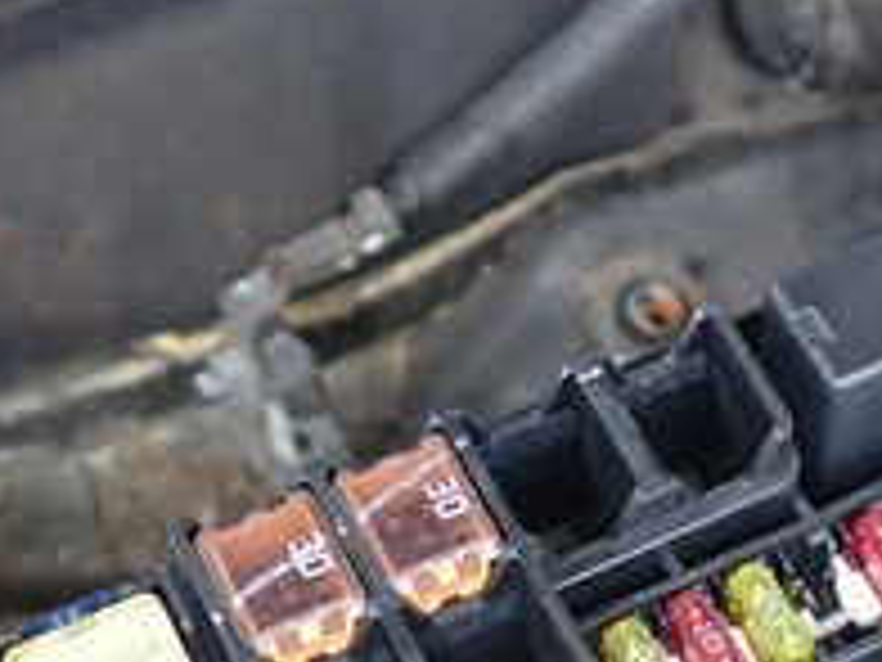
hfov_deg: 21.0
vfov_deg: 15.8
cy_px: 630
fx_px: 2344
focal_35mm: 92
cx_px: 724
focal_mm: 5.4
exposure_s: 1/80
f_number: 2.3
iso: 200
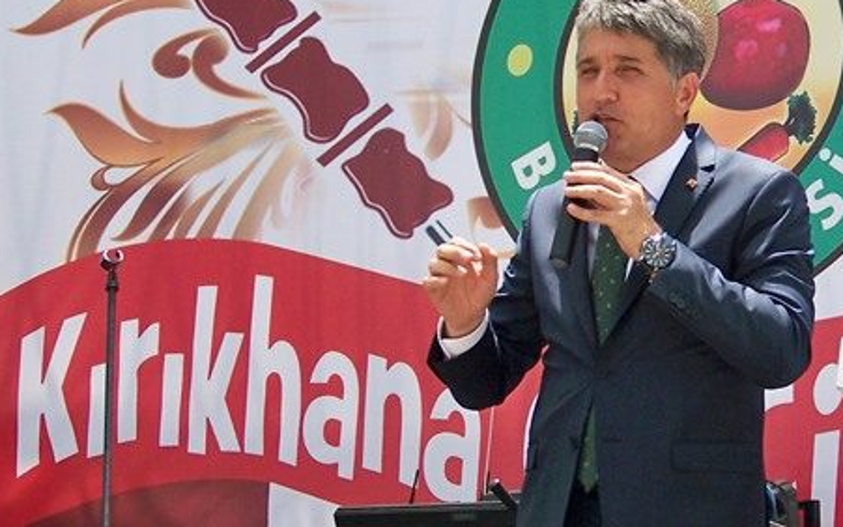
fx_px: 4641
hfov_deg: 10.3
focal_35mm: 202
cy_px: 288
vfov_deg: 6.5
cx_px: 787
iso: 80
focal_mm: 16.2
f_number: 3.2
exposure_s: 1/500
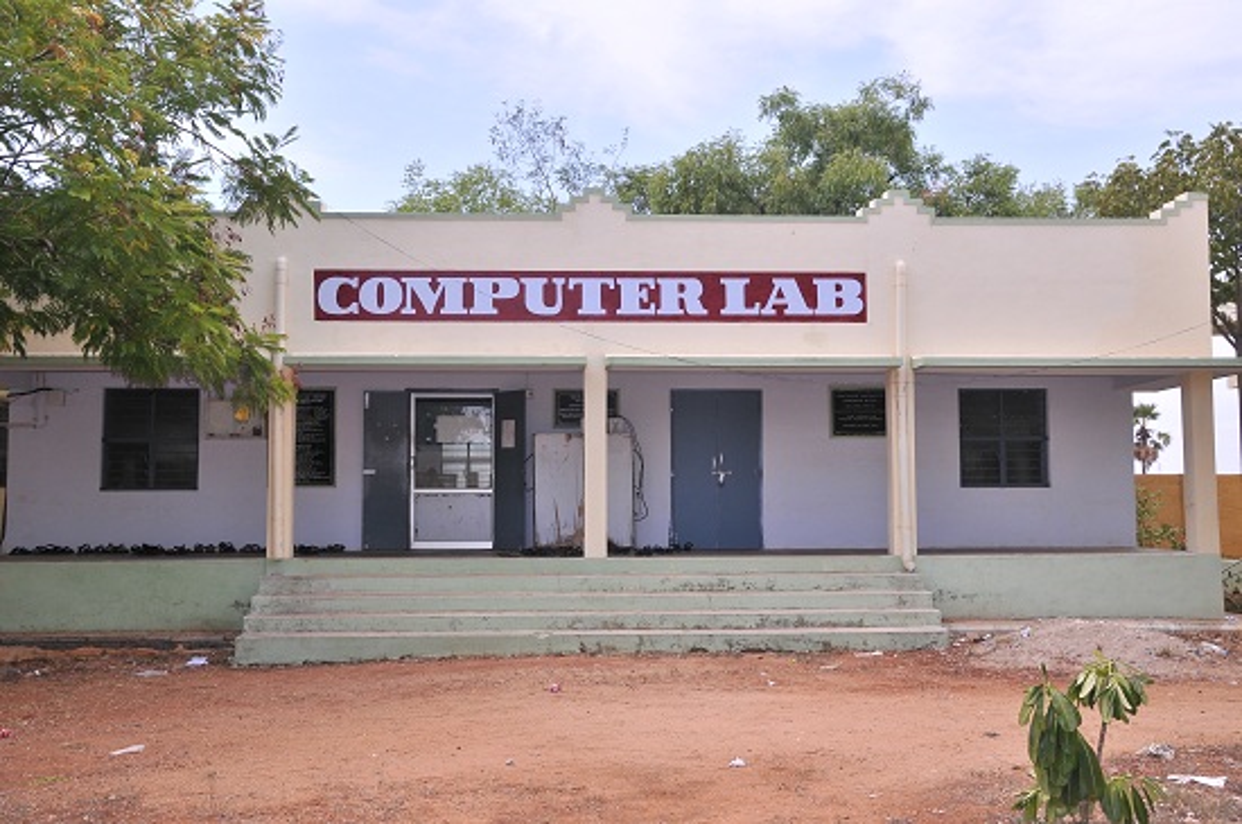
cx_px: 621
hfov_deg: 51.3
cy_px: 412
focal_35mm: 38
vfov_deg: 35.4
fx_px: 1292
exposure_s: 1/125
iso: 200
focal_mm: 25
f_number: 13
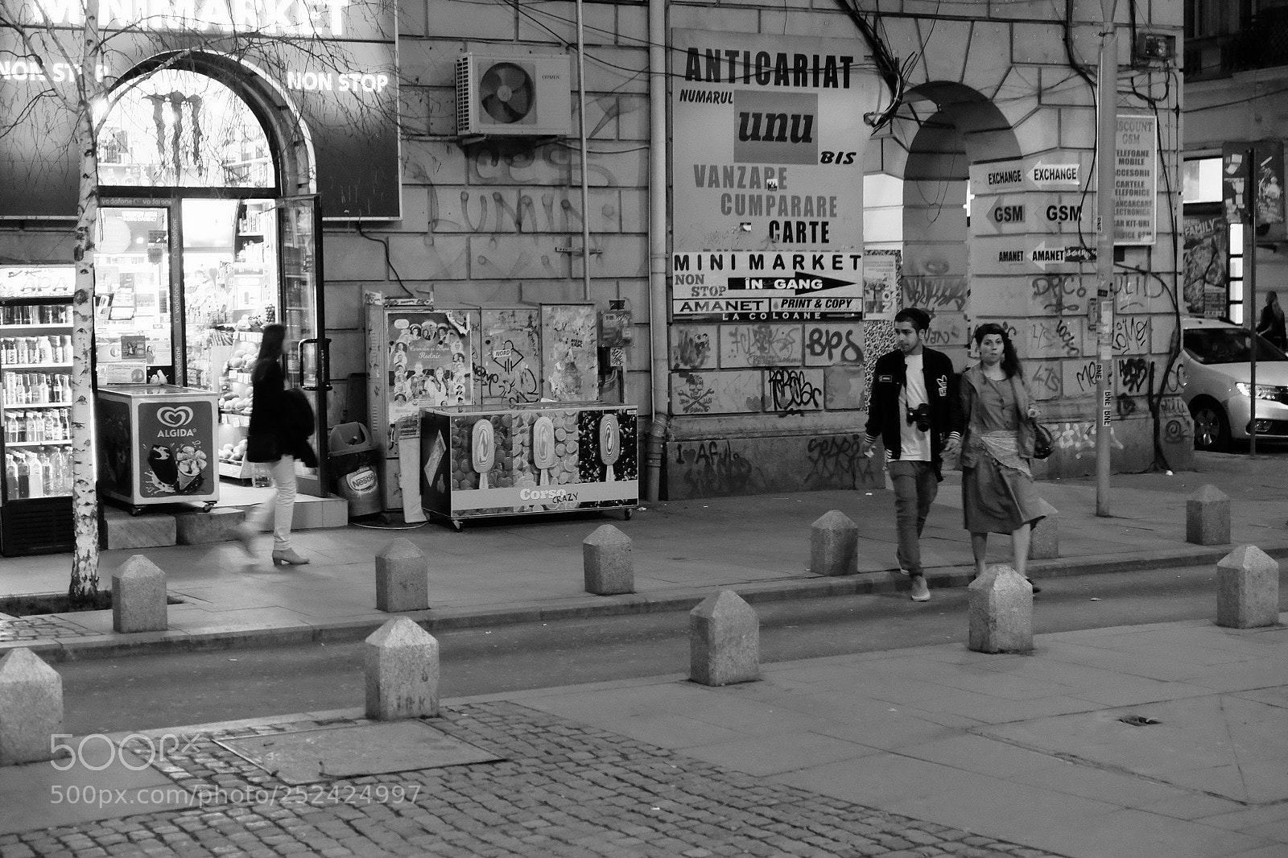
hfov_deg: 32.9
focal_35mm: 61
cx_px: 644
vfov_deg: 22.3
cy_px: 429
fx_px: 2182
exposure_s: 1/60
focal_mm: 40.7
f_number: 4
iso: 5000
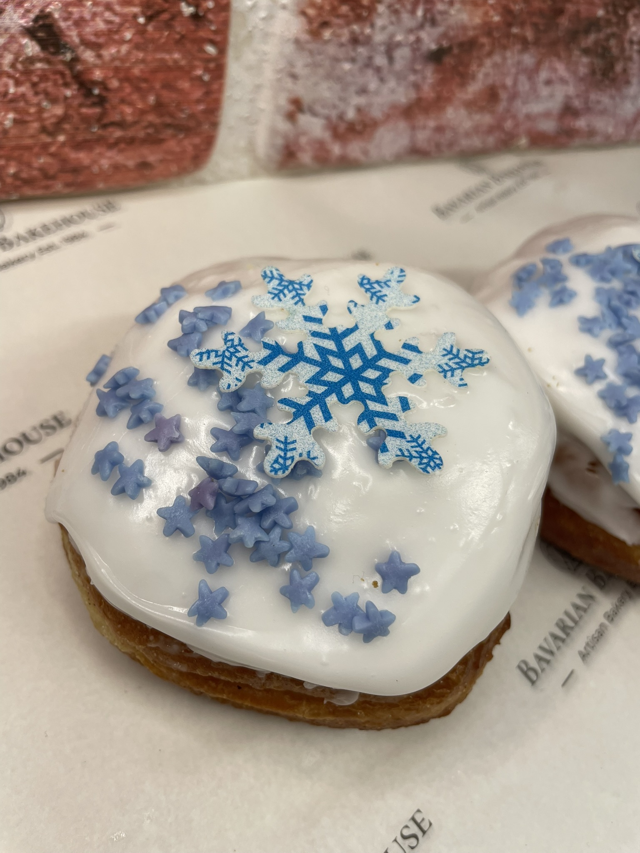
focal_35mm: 26
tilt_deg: -53.9
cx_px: 320
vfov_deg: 67.3
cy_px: 426
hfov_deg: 53.1
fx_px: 641
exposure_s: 1/117
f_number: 1.6
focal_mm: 4.2
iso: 32
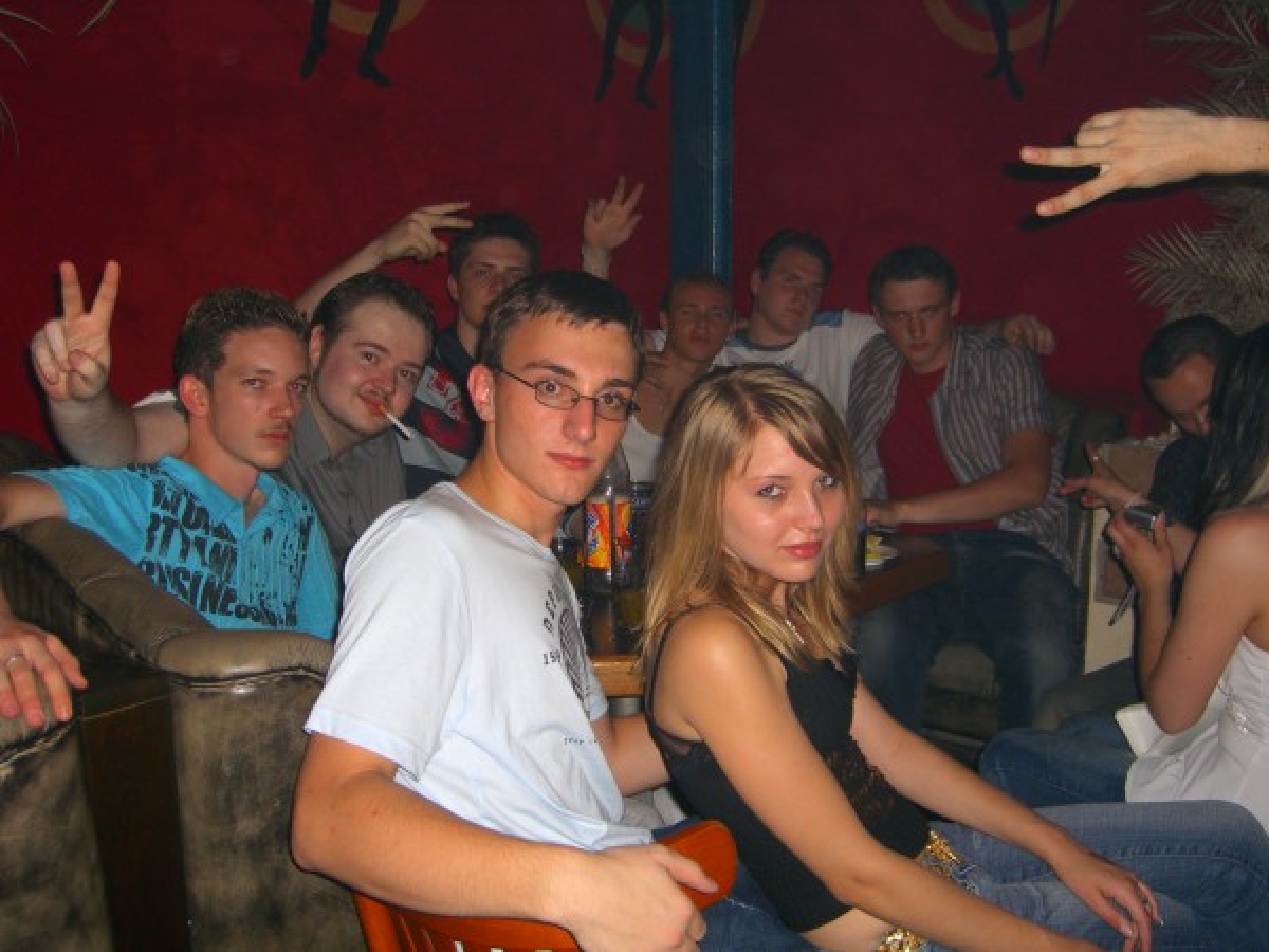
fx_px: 1393
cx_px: 634
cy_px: 476
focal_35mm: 38
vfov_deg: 37.7
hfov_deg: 49.0
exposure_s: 1/60
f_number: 2.8
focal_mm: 7.9
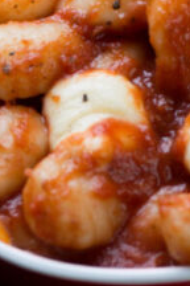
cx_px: 156
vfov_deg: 5.5
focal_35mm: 374
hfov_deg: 3.7
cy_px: 68
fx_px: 2961
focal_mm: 105
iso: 100
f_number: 4
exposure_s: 1/125
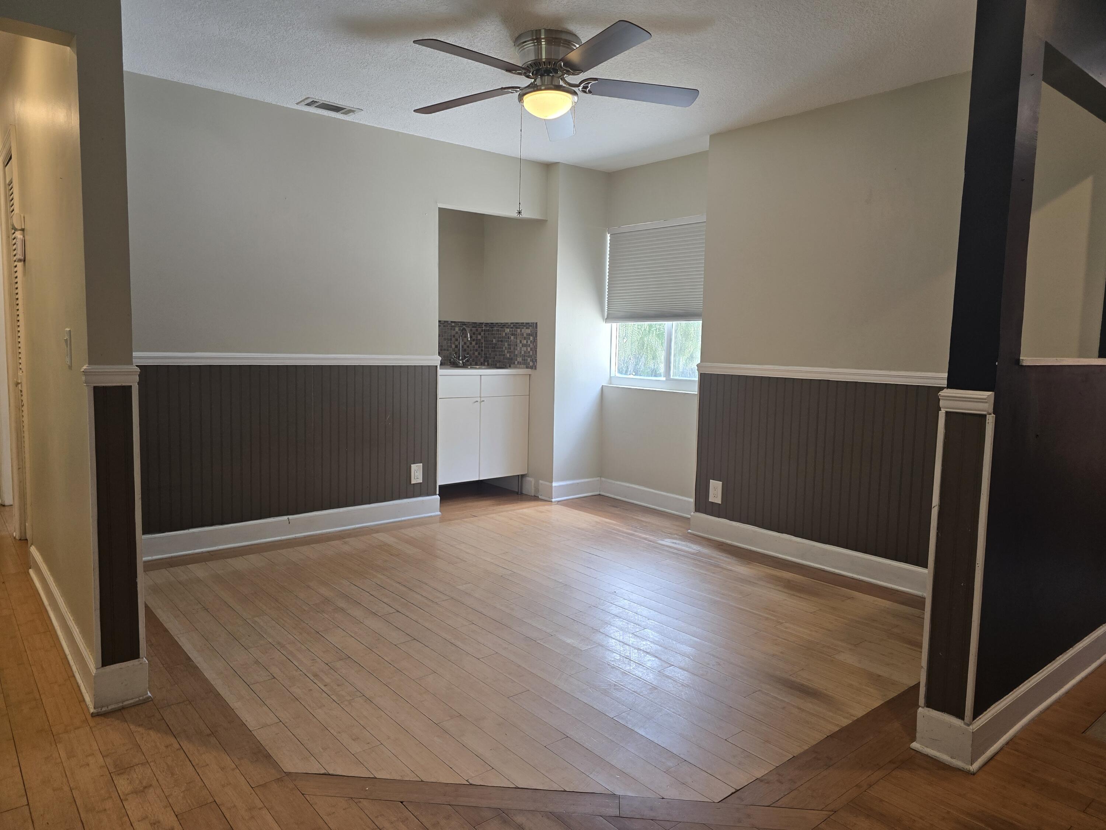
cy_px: 415
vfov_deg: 58.9
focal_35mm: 23
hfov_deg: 73.9
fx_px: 735
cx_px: 553
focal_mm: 6.3
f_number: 1.7
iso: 100
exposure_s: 1/120
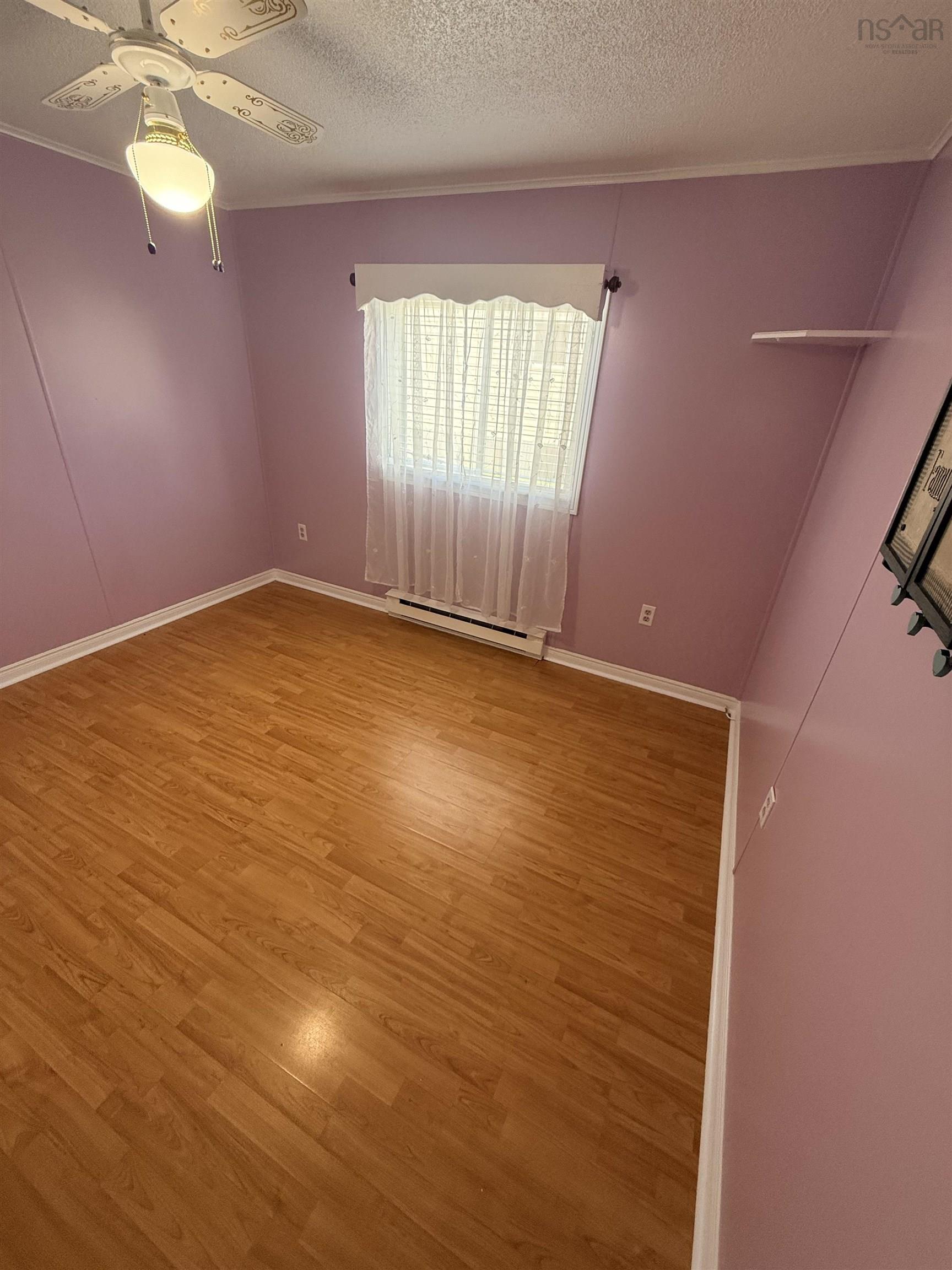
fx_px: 513
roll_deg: -3.9
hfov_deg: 85.7
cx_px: 476
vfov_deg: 102.1
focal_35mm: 14
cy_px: 635
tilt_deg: -27.5
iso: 200
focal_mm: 2.22
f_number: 2.2
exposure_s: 1/99
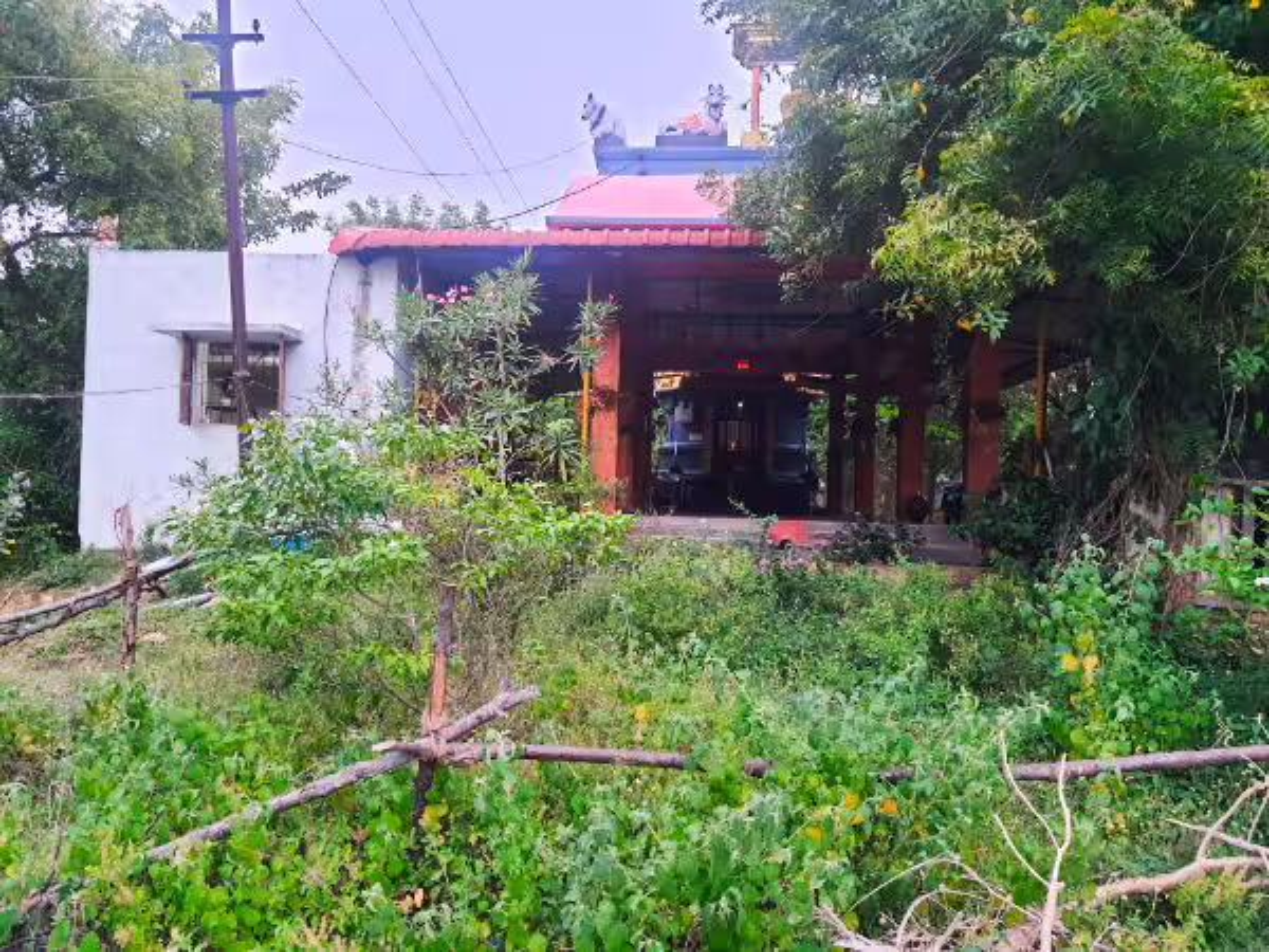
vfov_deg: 53.1
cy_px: 476
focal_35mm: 26
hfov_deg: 67.3
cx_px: 634
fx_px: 953
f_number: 1.7
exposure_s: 1/50
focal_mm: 4.3
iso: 250
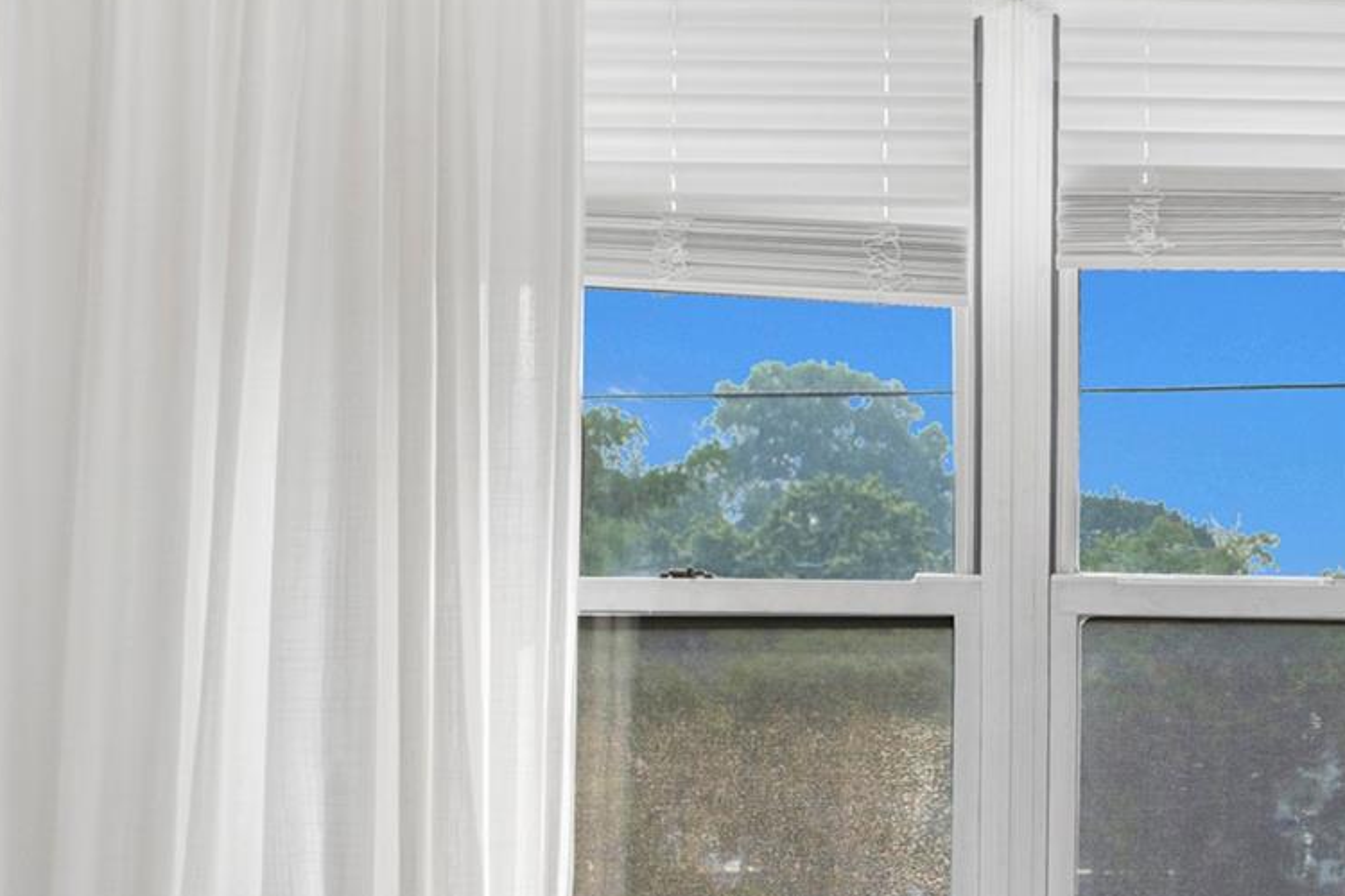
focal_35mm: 143
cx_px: 1682
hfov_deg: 13.8
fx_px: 5356
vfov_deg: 9.5
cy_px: 913
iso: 100
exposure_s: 1/100
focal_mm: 35
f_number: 8
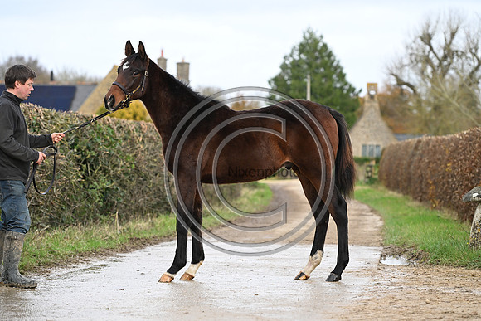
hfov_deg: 16.4
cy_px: 160
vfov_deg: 11.0
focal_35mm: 125
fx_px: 1670
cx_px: 240
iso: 1400
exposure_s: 1/1000
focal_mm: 125
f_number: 4
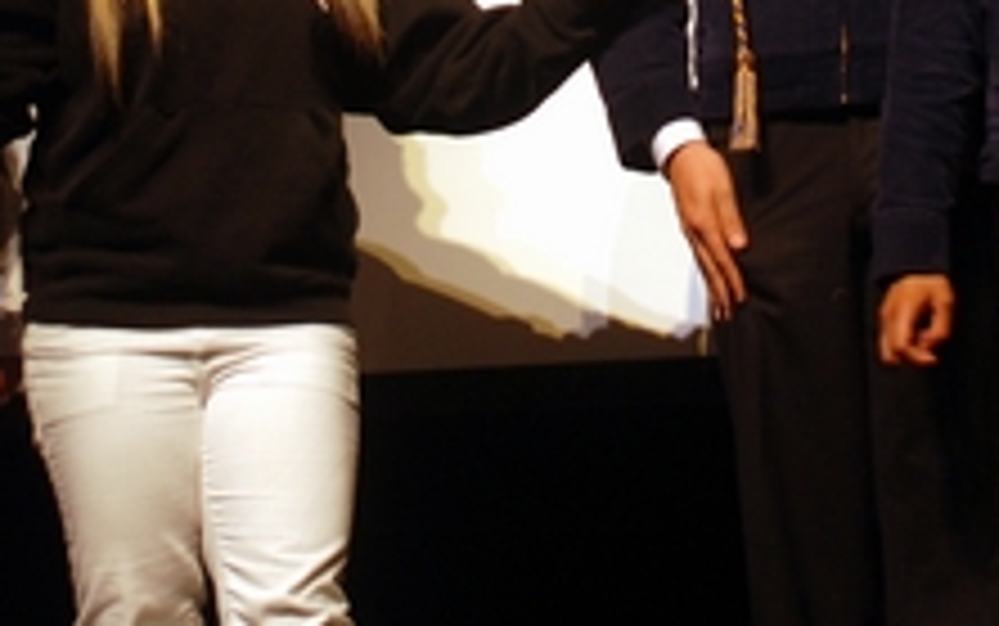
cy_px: -261
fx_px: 4923
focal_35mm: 181
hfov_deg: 11.6
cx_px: 657
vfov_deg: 7.2
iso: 200
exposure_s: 1/60
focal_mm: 35
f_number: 4.5
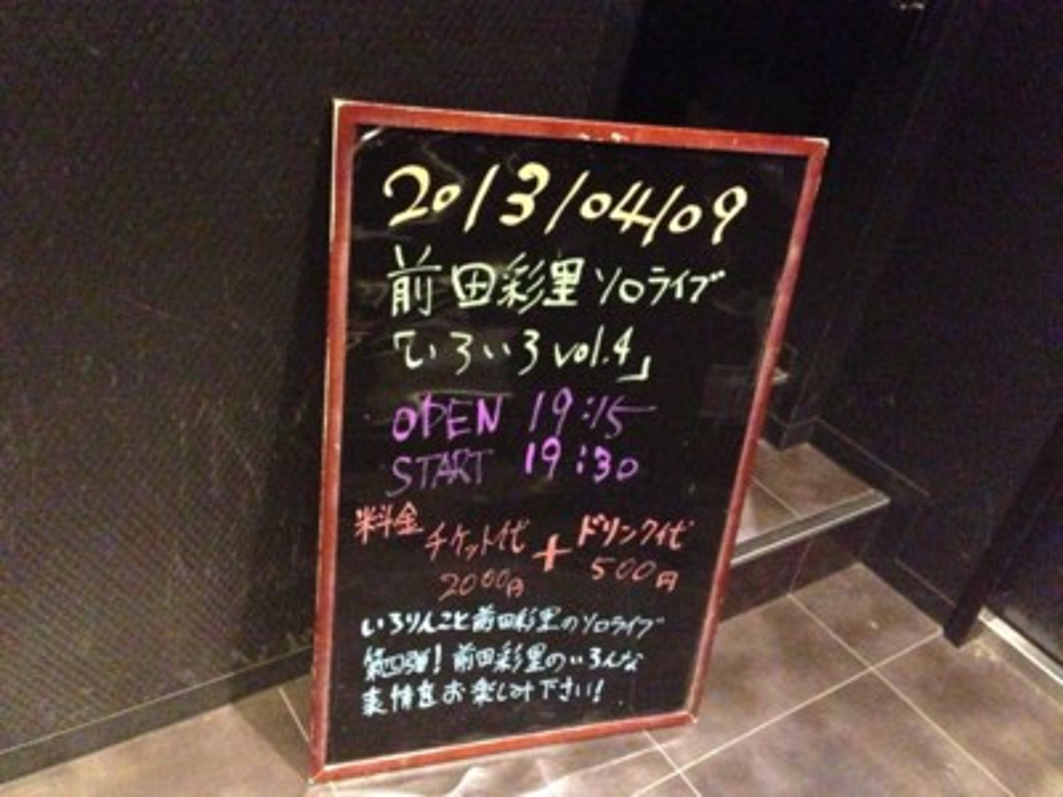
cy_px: 398
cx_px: 532
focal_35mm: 33
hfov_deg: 55.4
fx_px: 1013
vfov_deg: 42.9
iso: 2500
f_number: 2.4
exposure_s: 1/15
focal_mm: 4.13
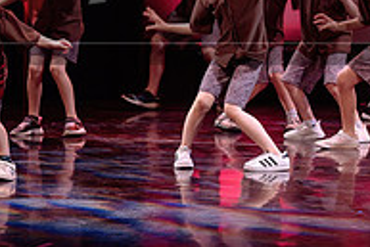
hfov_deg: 6.7
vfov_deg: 4.5
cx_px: 428
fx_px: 3137
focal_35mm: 305
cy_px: -105
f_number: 2.8
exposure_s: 1/200
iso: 1600
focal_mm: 90
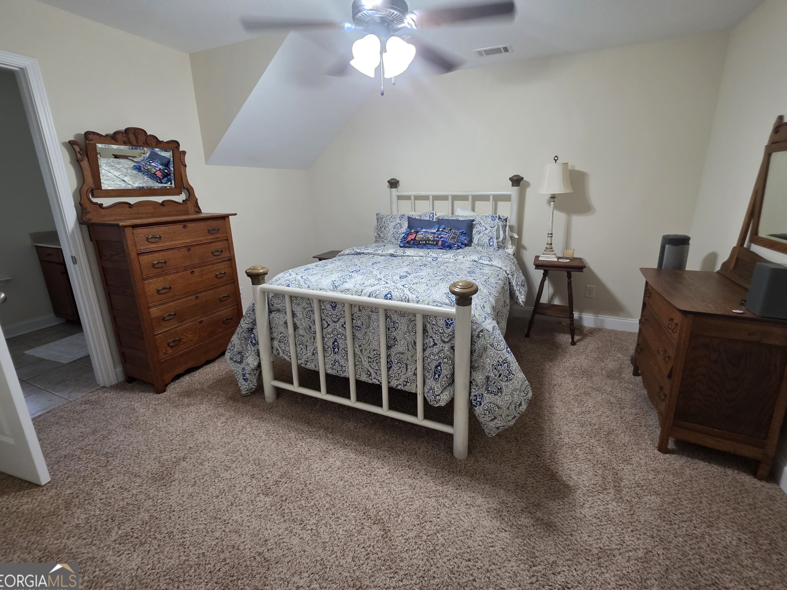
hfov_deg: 102.0
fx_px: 318
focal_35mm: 14
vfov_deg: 85.6
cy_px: 277
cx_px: 407
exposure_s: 1/60
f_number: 1.9
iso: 200
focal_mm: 2.2
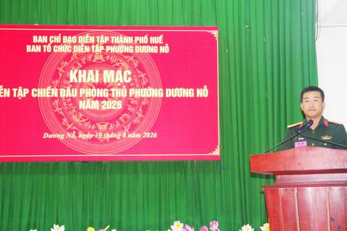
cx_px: 174
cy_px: 116
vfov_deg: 22.6
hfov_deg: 33.4
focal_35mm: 60
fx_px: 578
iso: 3200
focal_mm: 40
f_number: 8
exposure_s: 1/90
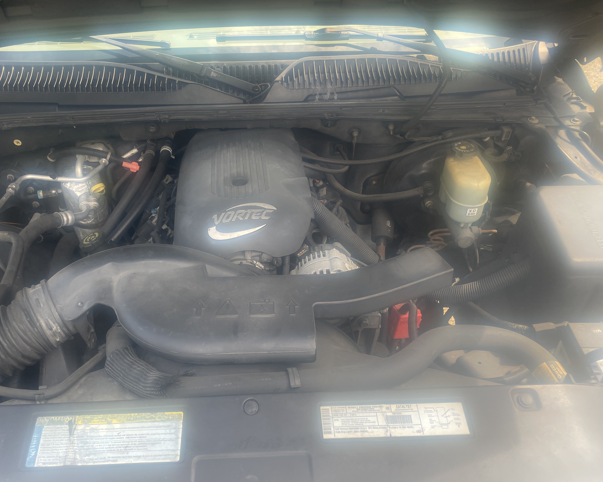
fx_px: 535
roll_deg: +2.5
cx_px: 263
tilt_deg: -40.5
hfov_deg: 58.6
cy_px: 233
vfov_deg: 48.5
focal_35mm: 30
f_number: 1.6
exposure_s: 1/195
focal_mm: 4.2
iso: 32
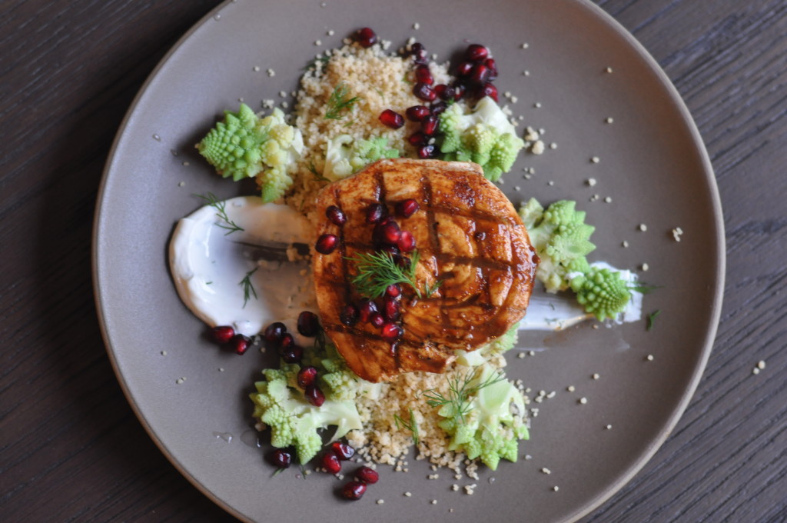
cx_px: 394
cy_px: 262
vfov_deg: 18.1
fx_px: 1637
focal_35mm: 75
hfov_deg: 27.0
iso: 800
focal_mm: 50
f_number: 2.8
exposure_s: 1/30
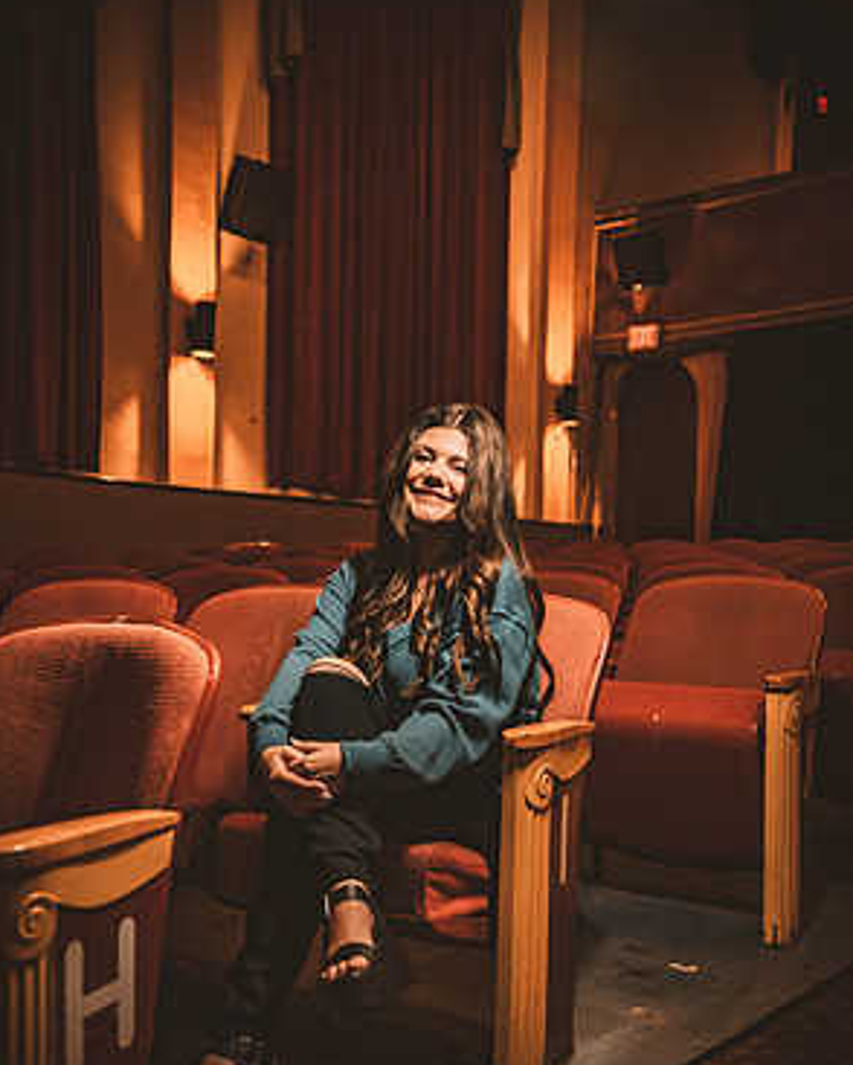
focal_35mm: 46
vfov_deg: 40.2
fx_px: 1450
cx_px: 426
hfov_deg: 32.8
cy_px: 615
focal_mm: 40
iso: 1600
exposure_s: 1/125
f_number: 2.8
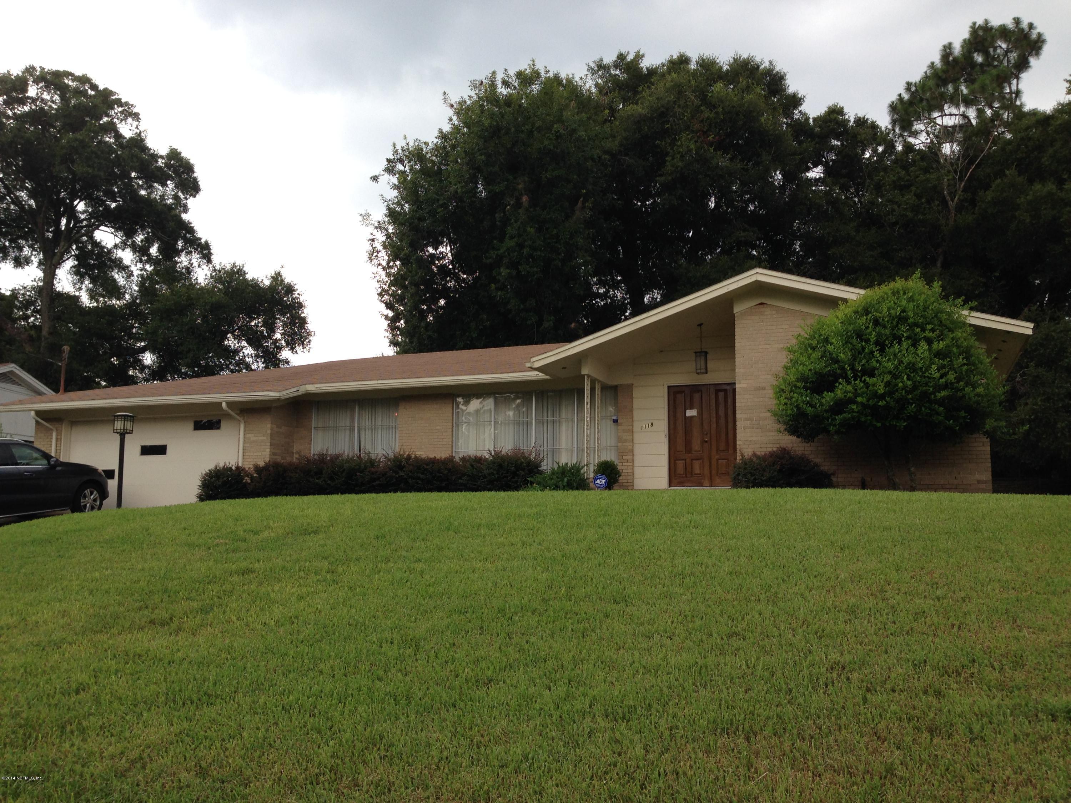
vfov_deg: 42.9
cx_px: 536
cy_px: 402
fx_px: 1021
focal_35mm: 33
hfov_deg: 55.4
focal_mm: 4.12
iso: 50
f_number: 2.4
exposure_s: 1/341
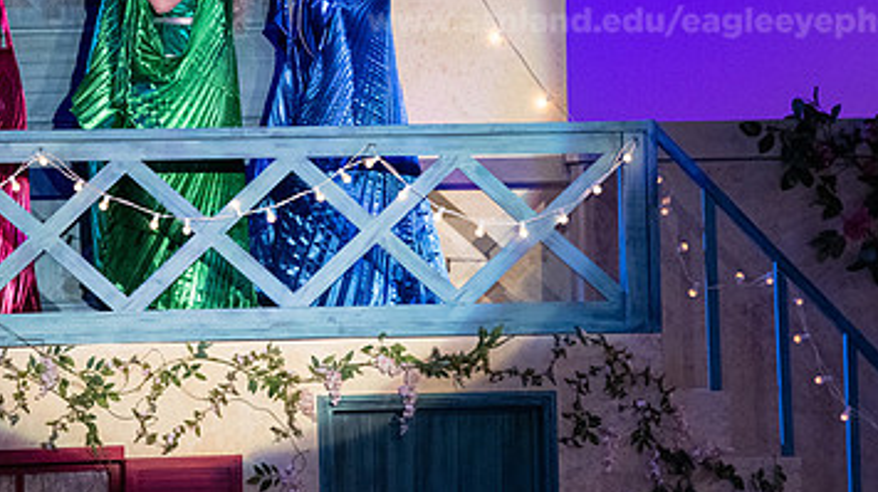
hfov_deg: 6.8
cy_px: 73
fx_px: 7374
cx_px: 255
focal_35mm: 317
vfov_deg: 3.8
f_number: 3.5
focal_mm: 185
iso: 3200
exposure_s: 1/400
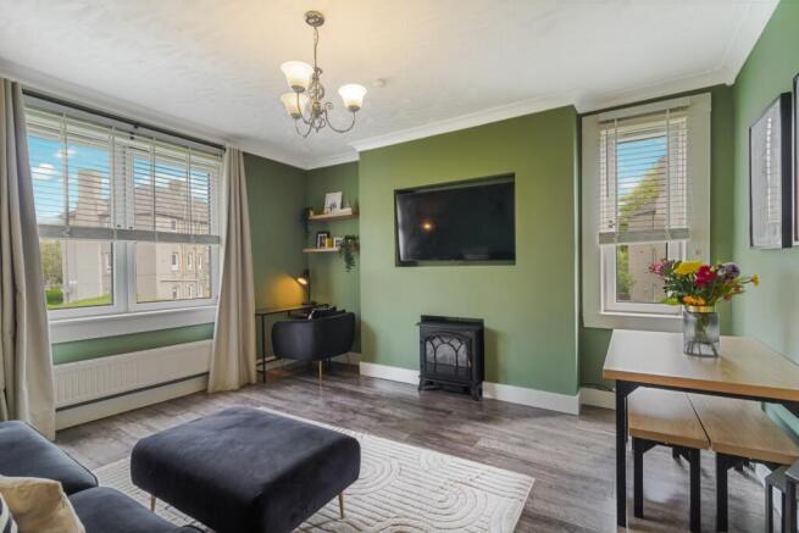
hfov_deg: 96.7
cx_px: 400
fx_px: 355
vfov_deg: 73.8
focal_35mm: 16
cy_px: 266
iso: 640
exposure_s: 1/25
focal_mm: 16
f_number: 8
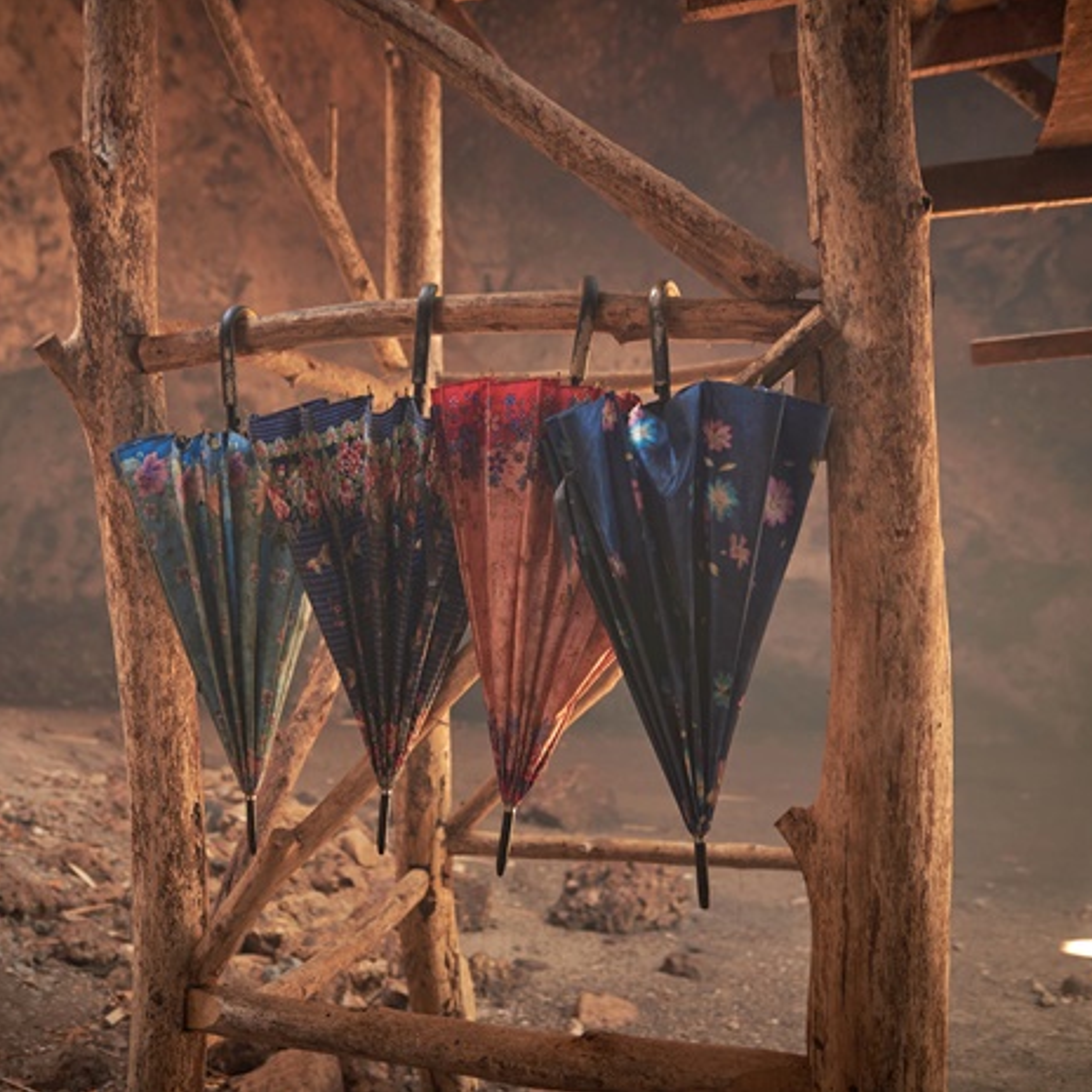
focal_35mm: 41
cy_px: 545
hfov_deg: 40.6
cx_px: 407
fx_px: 1463
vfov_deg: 40.9
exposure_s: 1/40
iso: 320
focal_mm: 32
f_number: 2.8
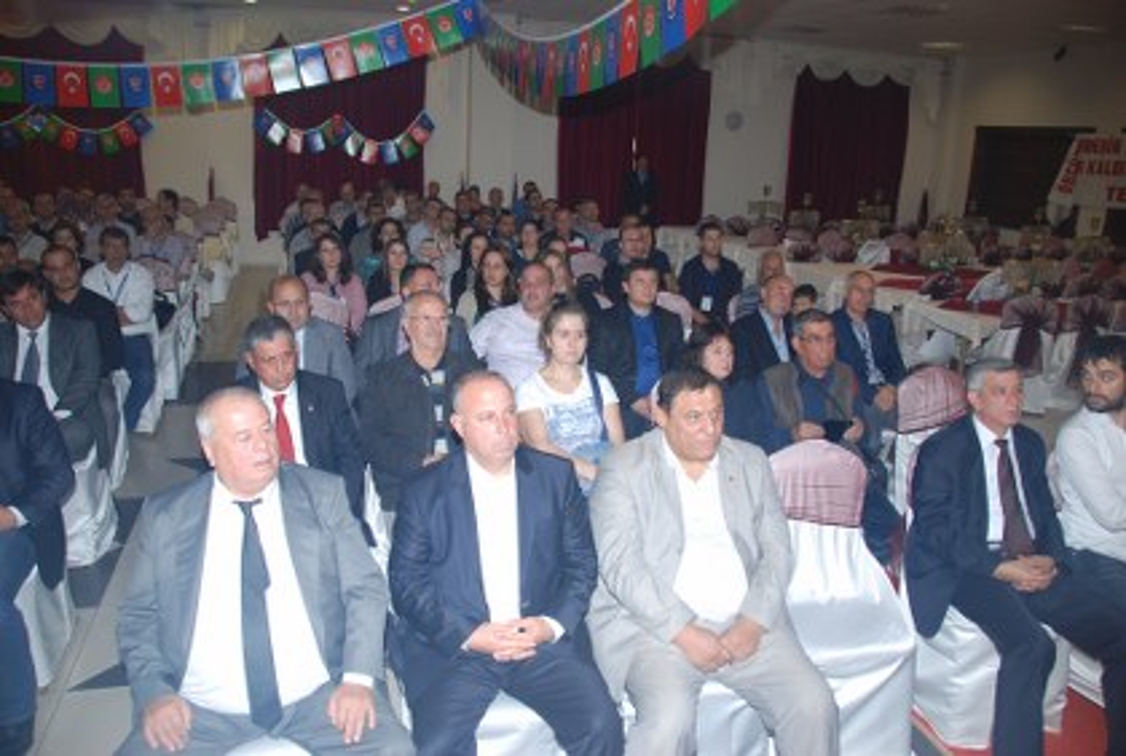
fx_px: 846
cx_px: 563
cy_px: 378
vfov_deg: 48.1
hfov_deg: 67.3
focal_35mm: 27
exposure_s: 1/60
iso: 200
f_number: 4
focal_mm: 18
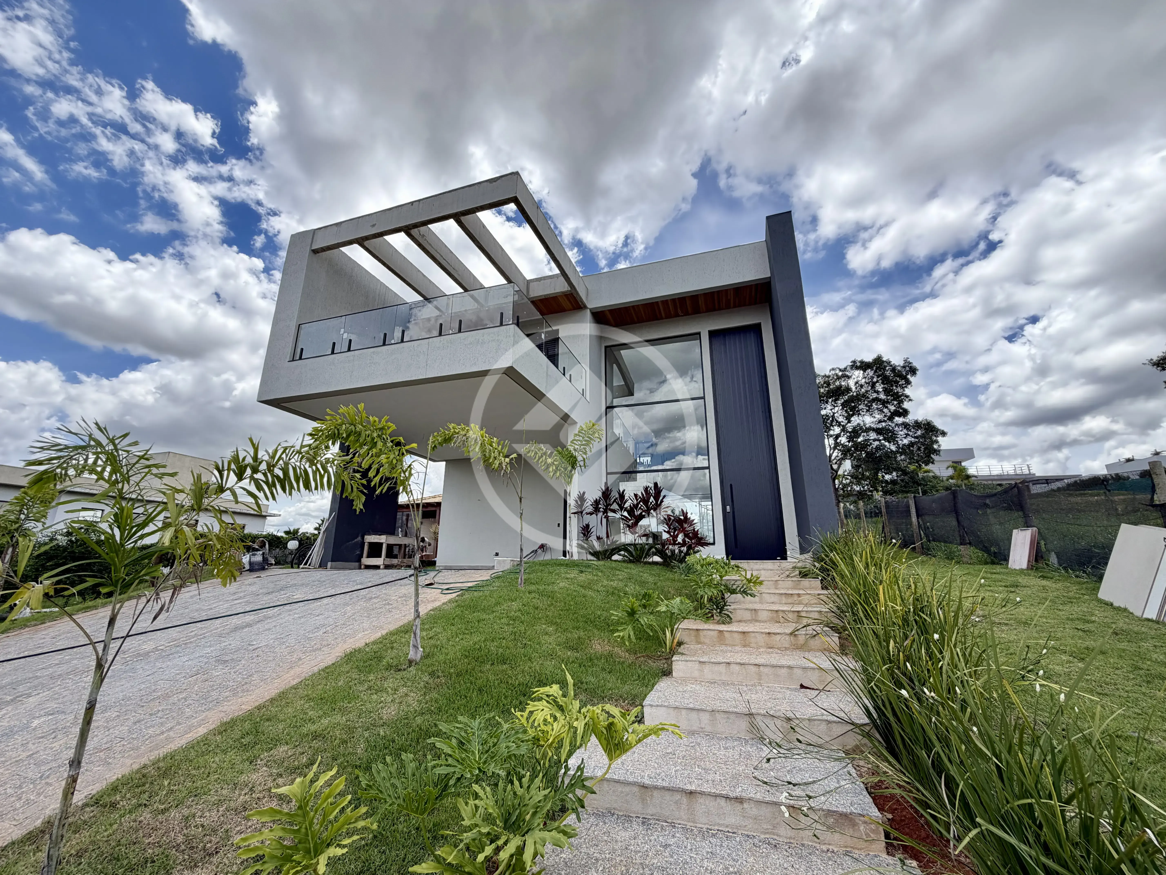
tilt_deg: +16.4
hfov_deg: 102.1
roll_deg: -0.2
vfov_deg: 85.7
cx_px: 583
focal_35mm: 14
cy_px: 438
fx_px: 472
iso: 50
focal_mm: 2.22
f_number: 2.2
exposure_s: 1/502
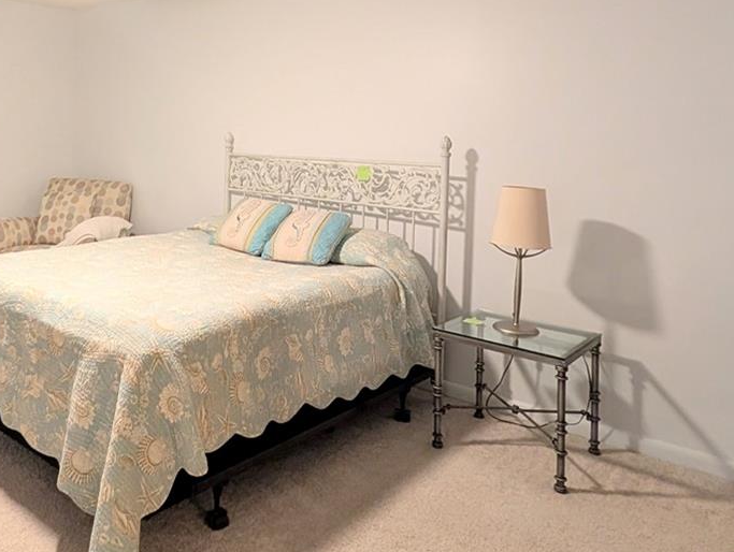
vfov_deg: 48.0
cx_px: 155
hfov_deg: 58.9
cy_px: 140
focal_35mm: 28
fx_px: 594
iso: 293
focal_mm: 2.02
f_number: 1.7
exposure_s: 1/40
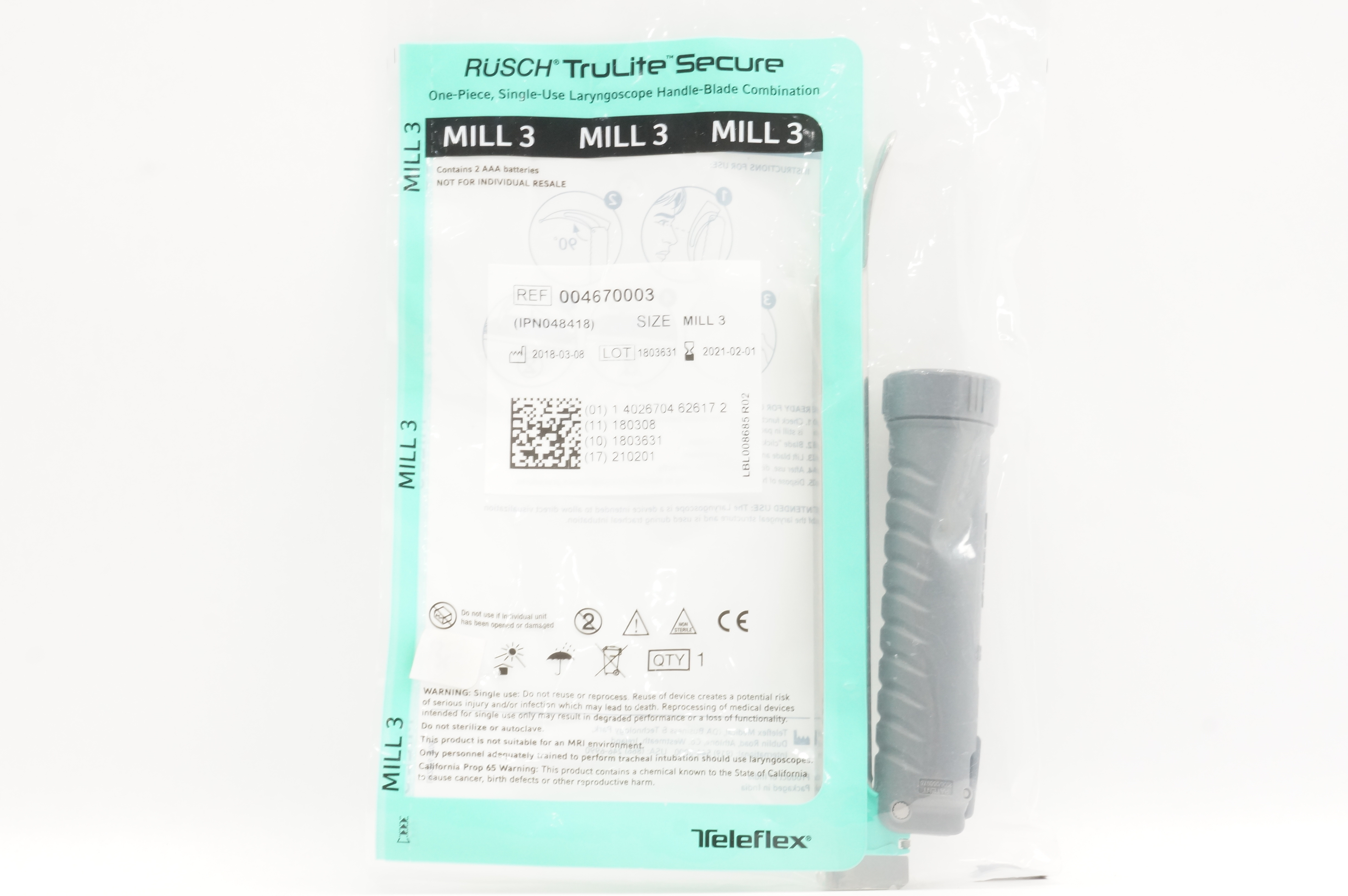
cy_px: 448
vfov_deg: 16.5
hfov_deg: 24.6
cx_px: 674
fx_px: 3086
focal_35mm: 82
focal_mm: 55
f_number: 13
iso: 800
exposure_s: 1/15
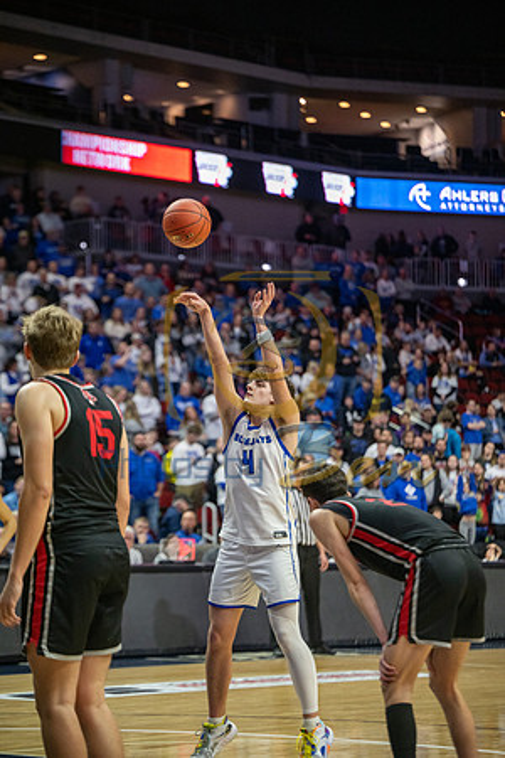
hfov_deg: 13.0
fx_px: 2209
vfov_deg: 19.5
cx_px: 252
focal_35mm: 105
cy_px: 379
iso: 2500
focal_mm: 105
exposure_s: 1/1000
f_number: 2.8
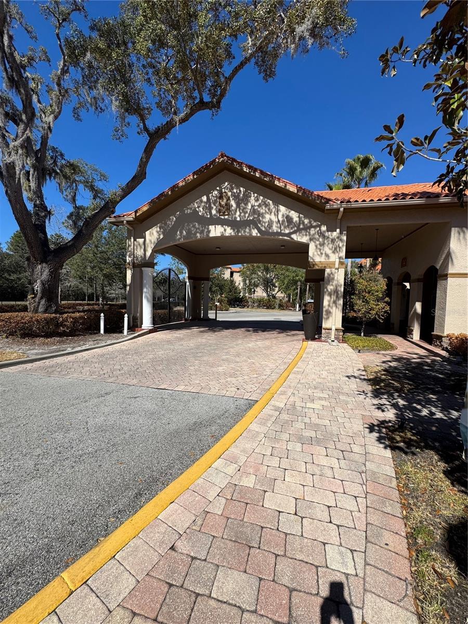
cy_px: 312
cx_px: 234
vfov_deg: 102.1
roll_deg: +0.5
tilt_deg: -2.3
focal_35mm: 14
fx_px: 252
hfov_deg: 85.7
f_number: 2.2
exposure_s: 1/2770
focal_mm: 2.22
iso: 50
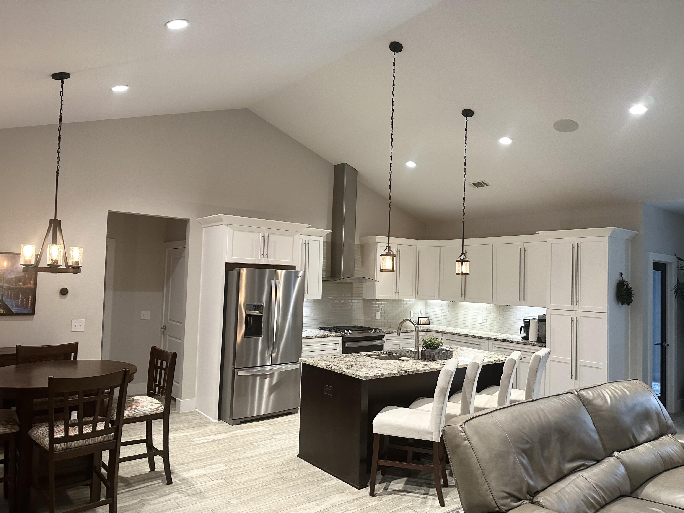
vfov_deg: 56.8
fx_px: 474
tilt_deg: +1.9
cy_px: 256
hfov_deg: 71.6
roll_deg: -2.4
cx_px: 342
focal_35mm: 24
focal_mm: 6.86
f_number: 1.78
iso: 320
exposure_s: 1/60
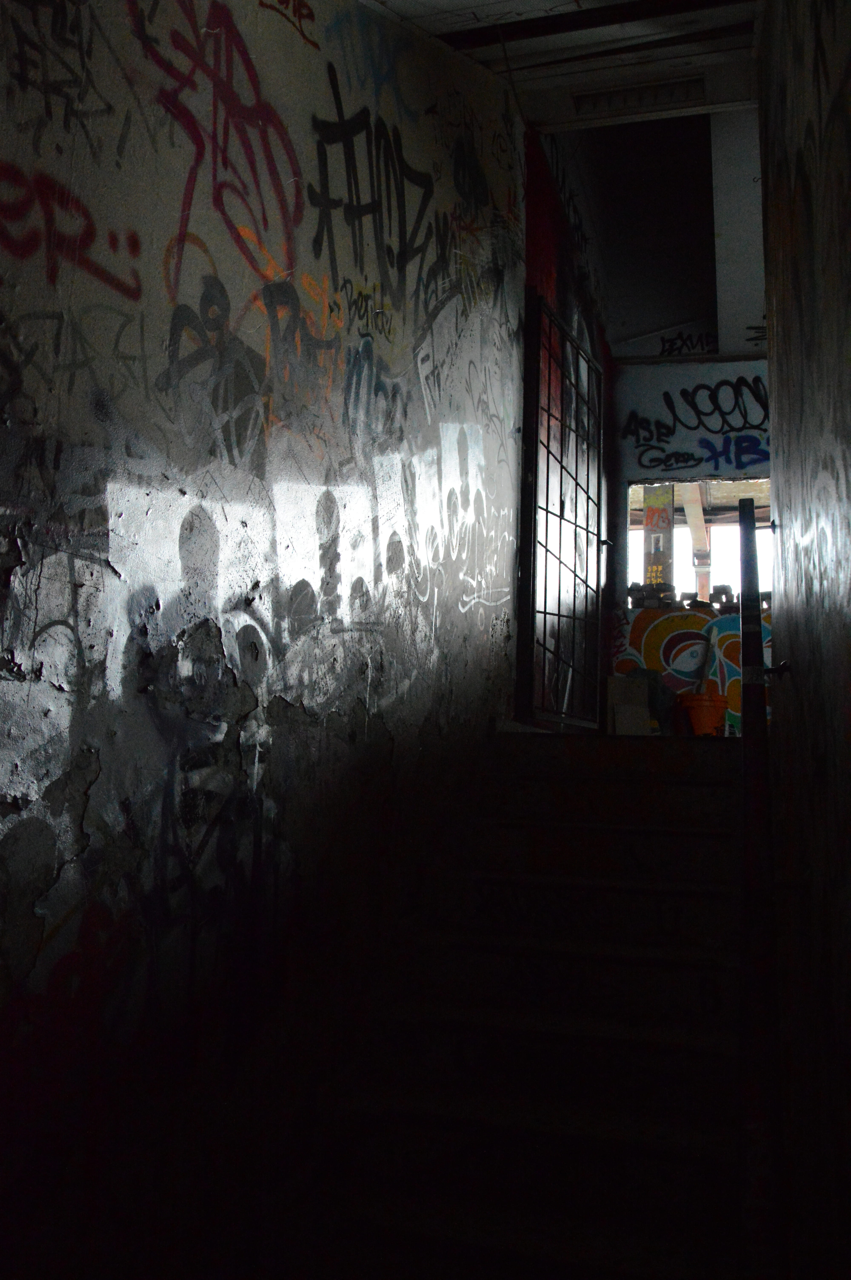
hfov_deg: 47.8
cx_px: 426
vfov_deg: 67.4
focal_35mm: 27
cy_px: 640
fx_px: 959
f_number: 5.6
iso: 6400
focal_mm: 18
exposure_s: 1/250
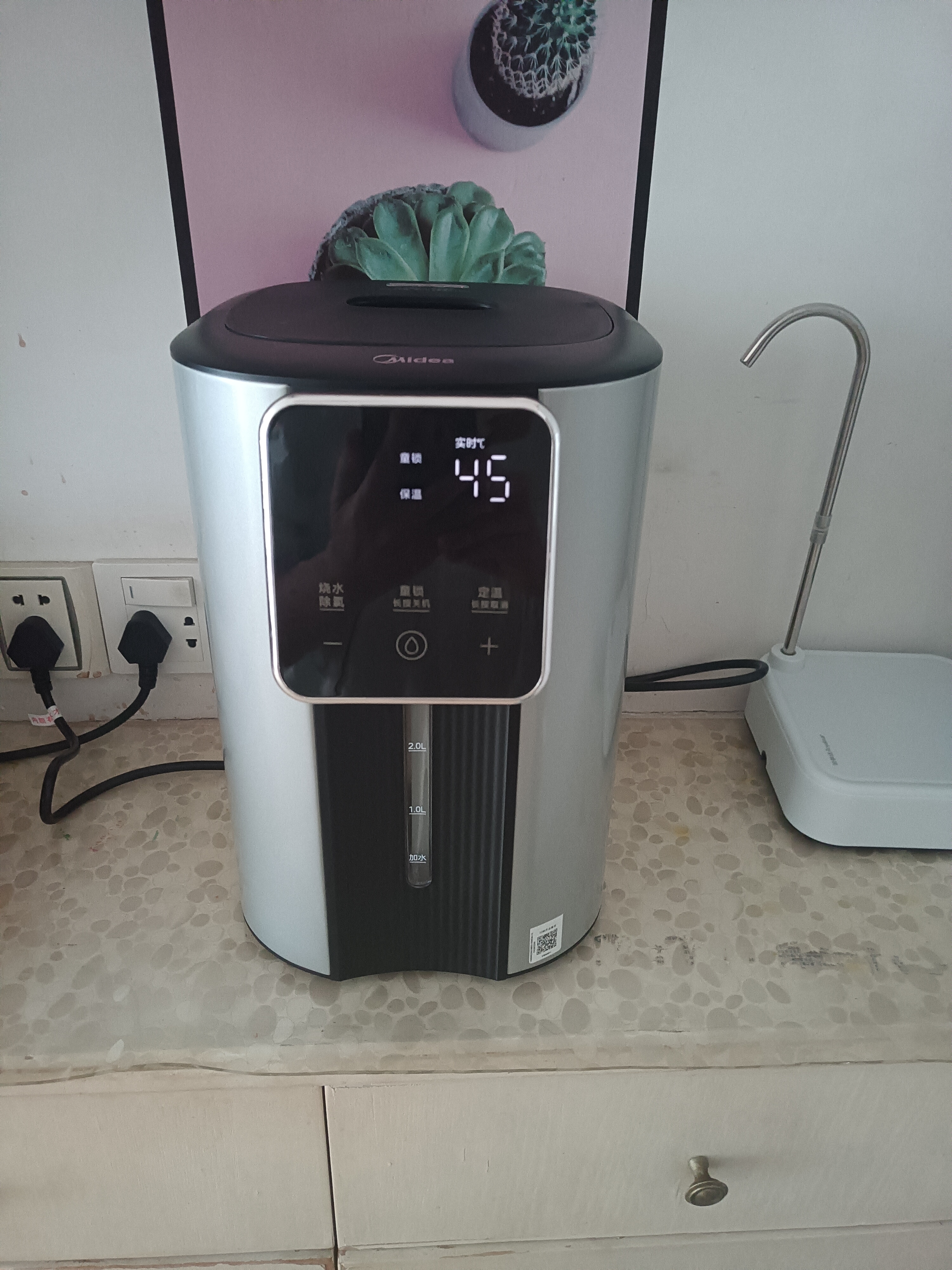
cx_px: 476
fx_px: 953
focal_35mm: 26
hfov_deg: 53.1
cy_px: 635
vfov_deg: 67.3
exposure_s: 1/33.3
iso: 3028
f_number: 1.8
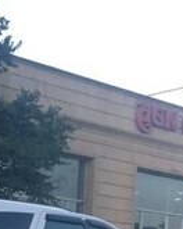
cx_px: -115
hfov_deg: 12.7
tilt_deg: -2.0
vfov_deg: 15.8
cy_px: 332
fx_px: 765
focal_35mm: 113
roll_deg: -1.3
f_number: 2.2
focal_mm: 4.15
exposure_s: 1/100
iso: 32
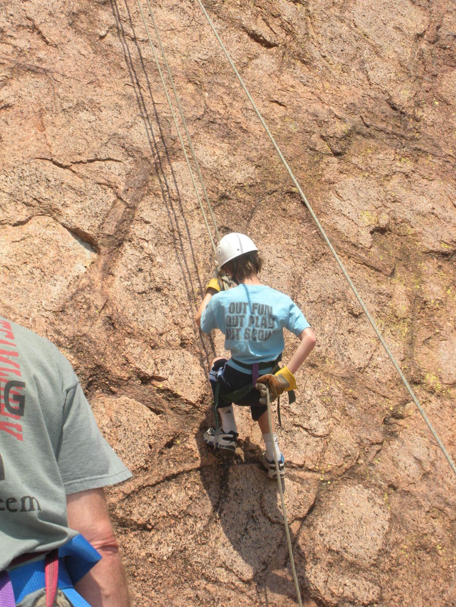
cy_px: 304
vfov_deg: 30.3
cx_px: 228
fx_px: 1124
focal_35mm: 64
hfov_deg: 22.9
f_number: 4.6
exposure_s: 1/545
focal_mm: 11.2
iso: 88
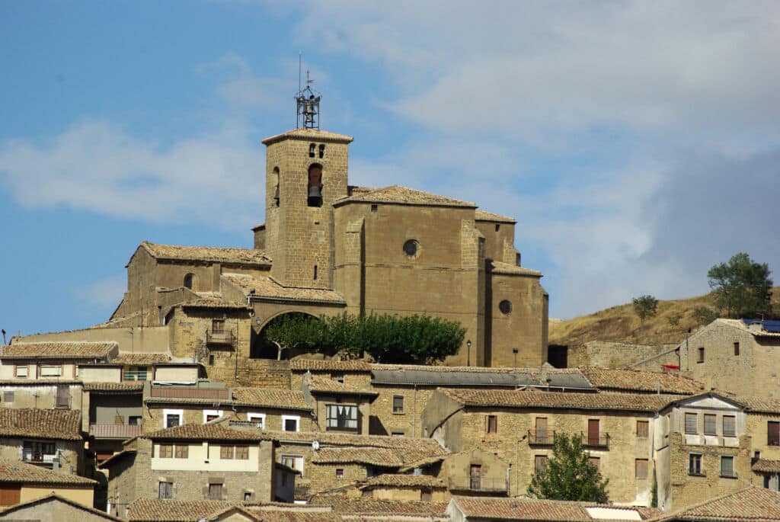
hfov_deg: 6.9
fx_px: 6506
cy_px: 261
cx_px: 390
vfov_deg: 4.6
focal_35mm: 300
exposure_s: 1/1500
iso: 200
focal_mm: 200
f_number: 8
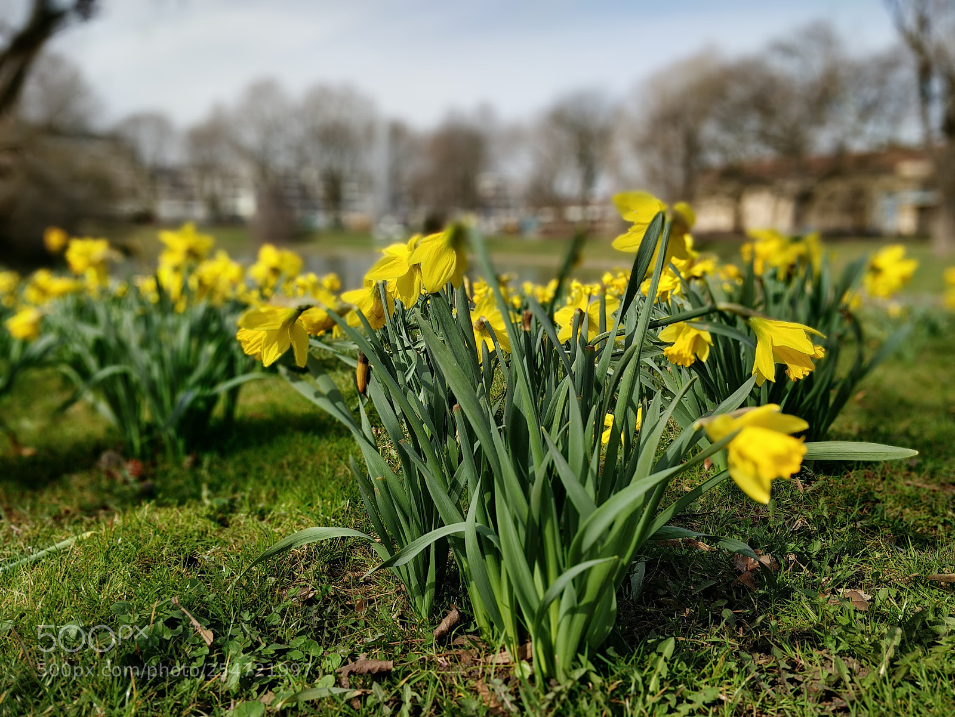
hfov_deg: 61.6
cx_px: 478
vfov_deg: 48.3
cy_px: 358
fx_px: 801
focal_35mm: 29
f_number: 1.7
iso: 125
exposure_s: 1/1337
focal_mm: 4.1
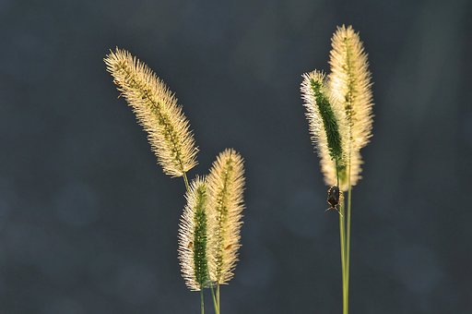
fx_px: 13749
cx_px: 236
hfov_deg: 2.0
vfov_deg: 1.3
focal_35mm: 1050
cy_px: 157
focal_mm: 700
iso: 400
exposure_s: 1/320
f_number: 5.6
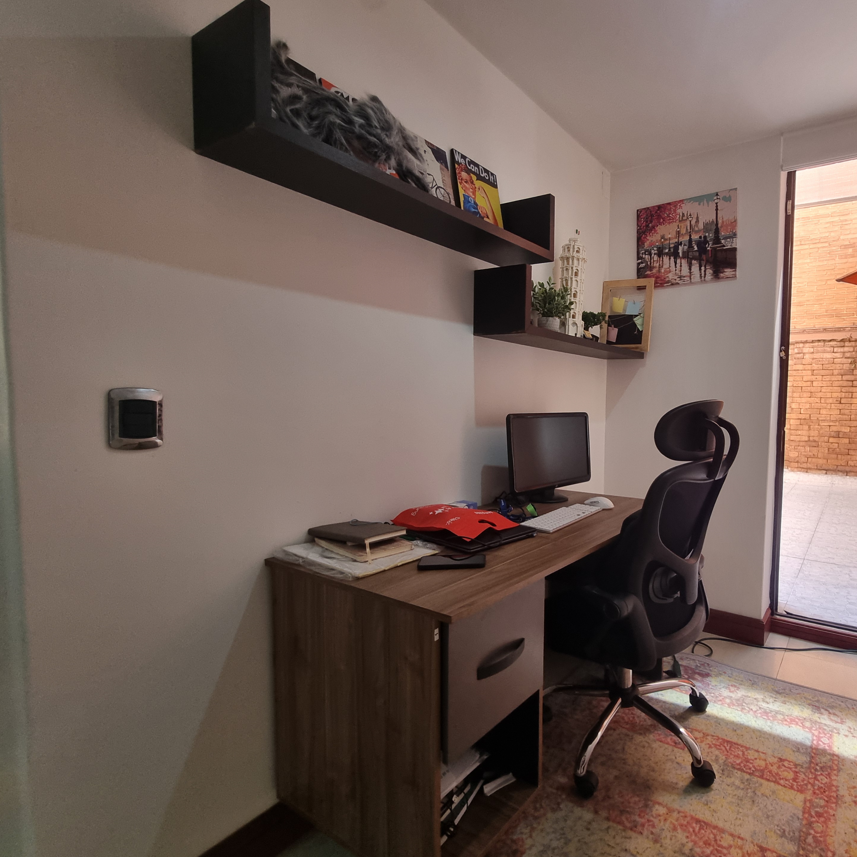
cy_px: 422
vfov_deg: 87.4
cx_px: 586
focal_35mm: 16
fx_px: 448
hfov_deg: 83.8
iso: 160
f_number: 2.2
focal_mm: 2.2
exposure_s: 1/60
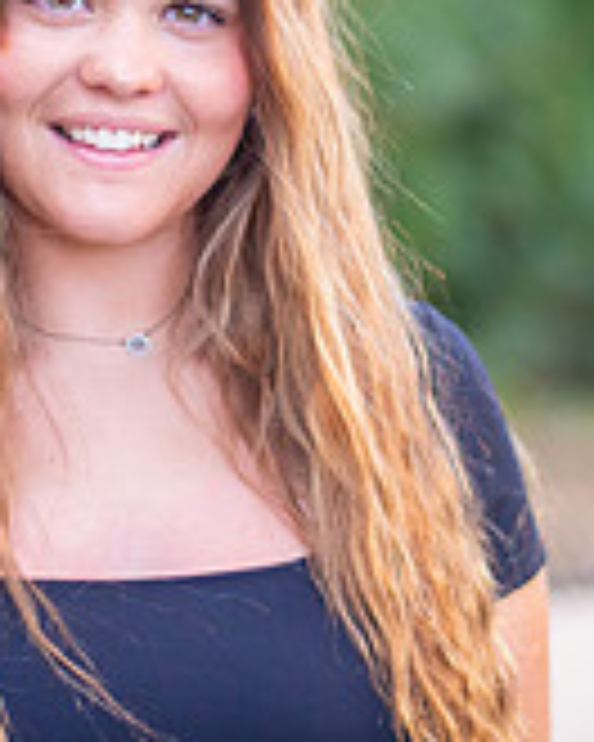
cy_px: 108
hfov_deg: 8.1
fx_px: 4197
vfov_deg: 10.1
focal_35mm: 191
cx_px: 135
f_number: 1.8
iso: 2000
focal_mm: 58
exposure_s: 1/1250
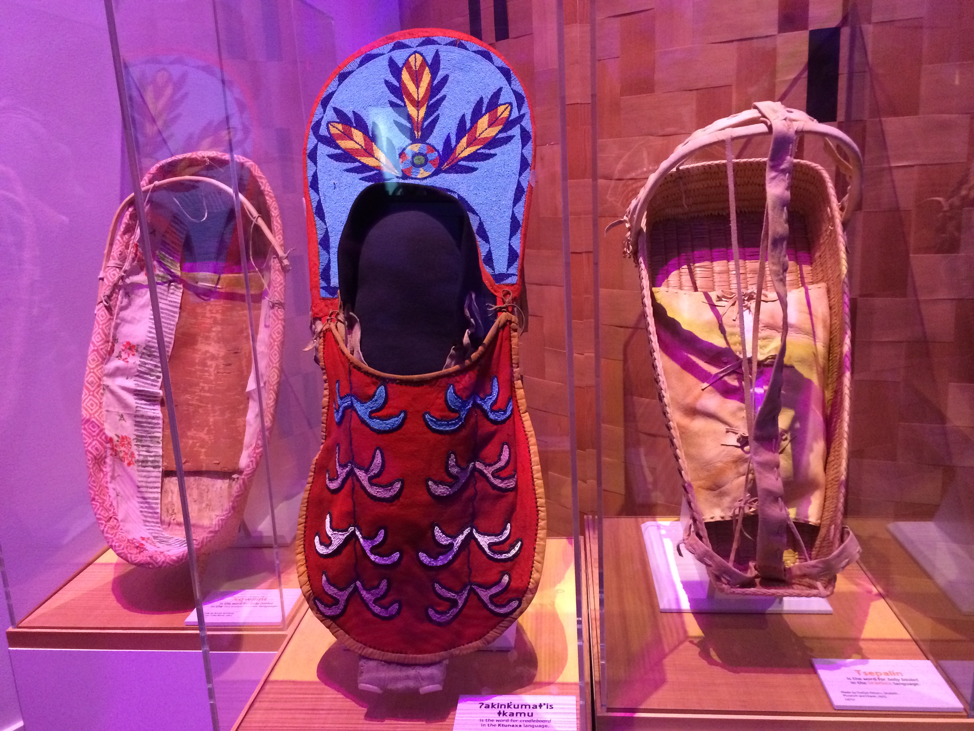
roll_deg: +2.5
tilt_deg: -14.9
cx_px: 487
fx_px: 816
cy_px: 366
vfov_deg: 48.2
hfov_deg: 61.7
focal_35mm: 29
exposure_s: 1/15
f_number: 2.2
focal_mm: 4.15
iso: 320
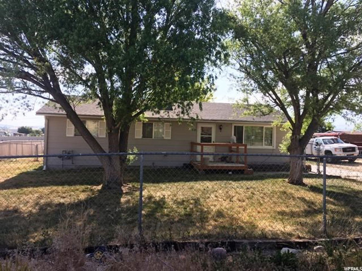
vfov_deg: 48.2
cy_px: 136
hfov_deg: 61.7
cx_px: 181
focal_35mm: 29
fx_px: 303
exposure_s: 1/746
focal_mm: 4.15
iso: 25
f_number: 2.2
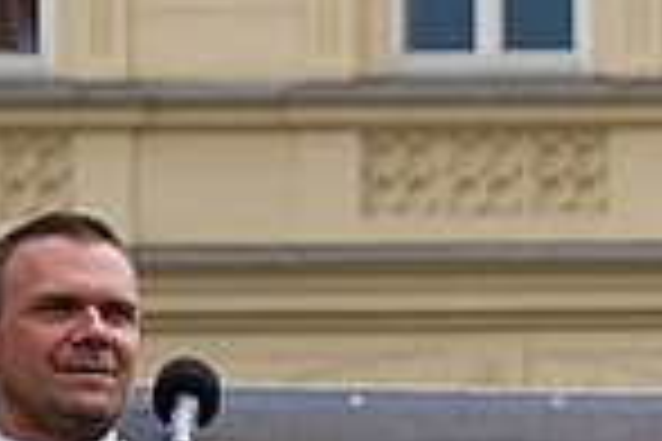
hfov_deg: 3.7
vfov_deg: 2.4
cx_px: 648
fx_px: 10352
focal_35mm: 563
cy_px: 619
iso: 200
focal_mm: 55
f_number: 2.8
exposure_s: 1/500
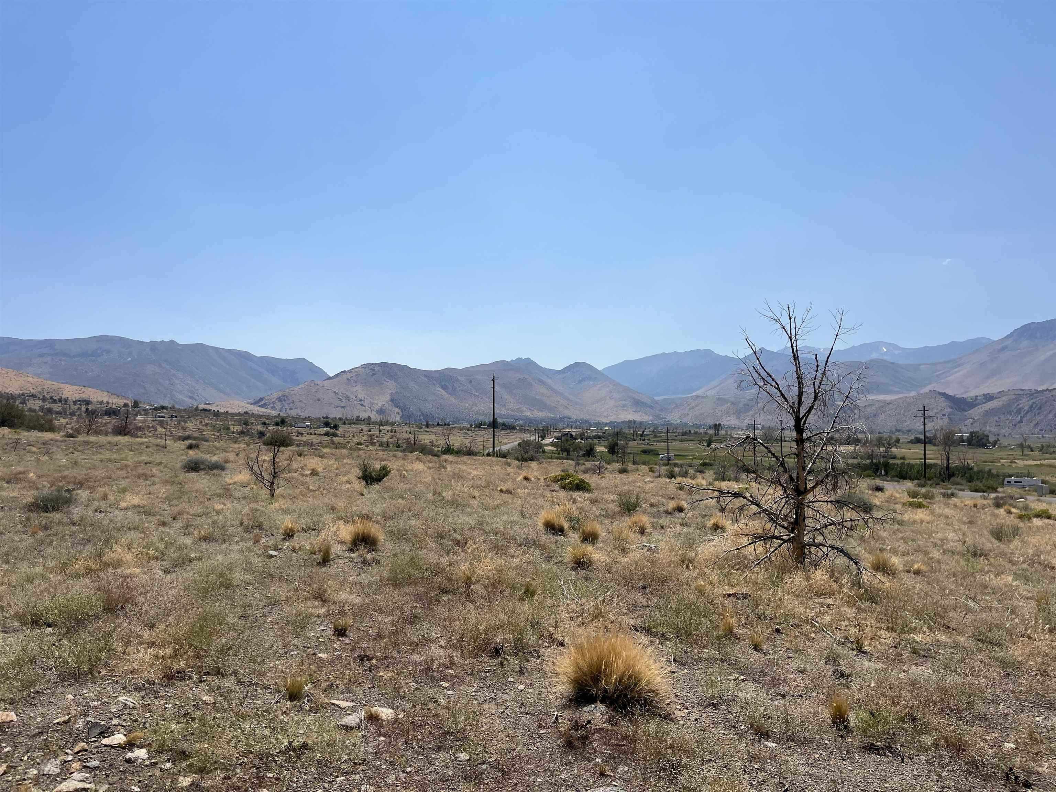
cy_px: 396
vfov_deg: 53.1
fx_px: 793
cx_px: 528
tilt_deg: +2.3
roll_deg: +0.9
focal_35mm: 26
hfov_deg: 67.3
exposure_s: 1/7353
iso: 50
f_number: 1.6
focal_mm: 5.1
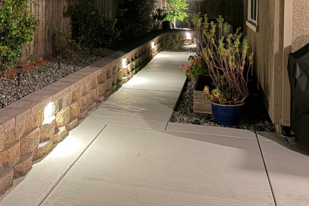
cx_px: 72
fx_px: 421
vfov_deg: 26.2
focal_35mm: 49
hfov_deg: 39.1
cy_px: 3
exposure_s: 1/9
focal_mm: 5.96
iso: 800
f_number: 1.6
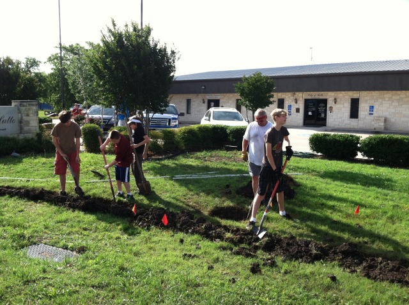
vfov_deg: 40.6
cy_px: 152
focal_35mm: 35
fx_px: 413
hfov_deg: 52.7
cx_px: 204
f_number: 2.8
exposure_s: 1/517
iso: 80
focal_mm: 3.85
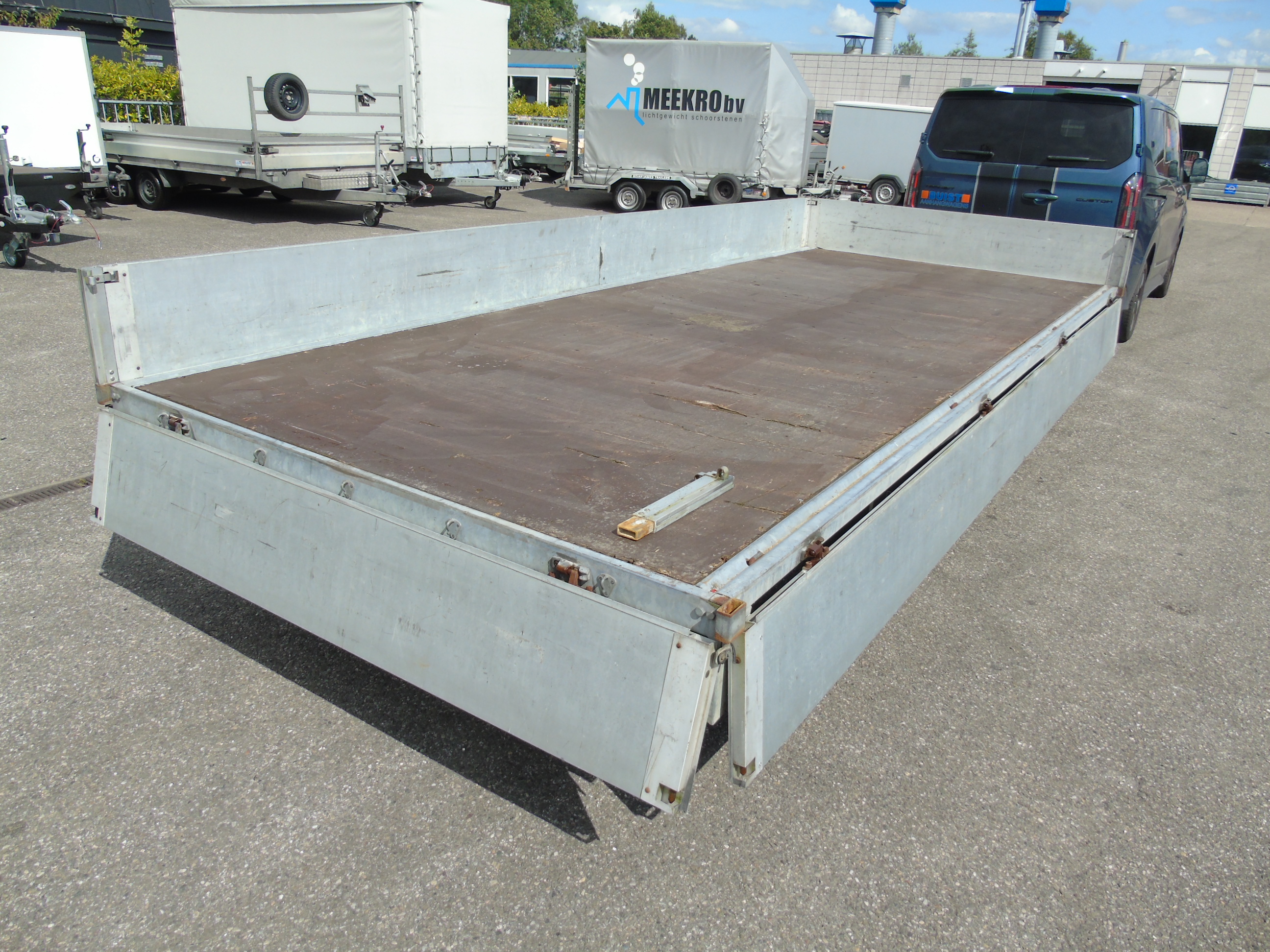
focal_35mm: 25
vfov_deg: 54.9
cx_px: 635
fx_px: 917
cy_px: 476
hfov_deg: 69.4
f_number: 3.4
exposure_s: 1/1000
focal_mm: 4.4
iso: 80
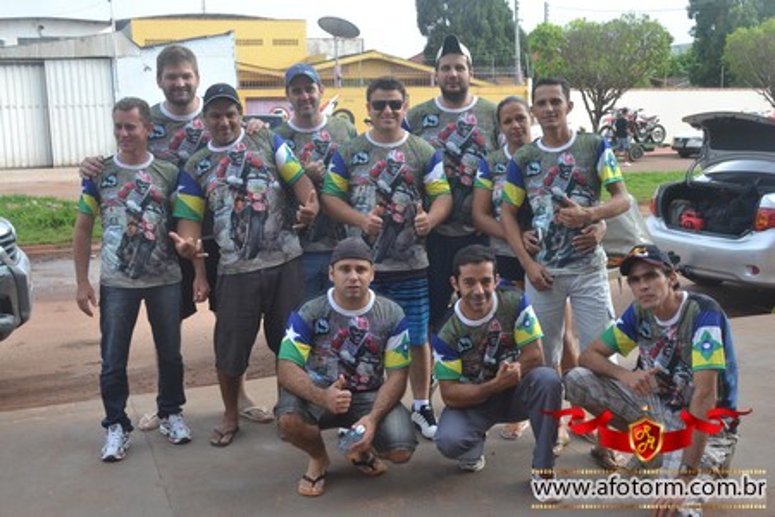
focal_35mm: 39
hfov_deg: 49.6
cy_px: 258
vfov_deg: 34.2
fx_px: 840
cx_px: 388
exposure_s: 1/125
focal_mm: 26
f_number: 5.6
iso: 100
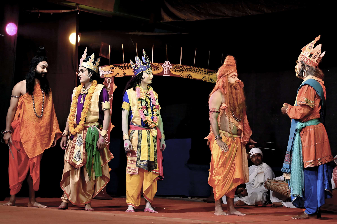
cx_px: 168
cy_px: 112
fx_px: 552
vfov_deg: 23.0
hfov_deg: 33.9
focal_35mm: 59
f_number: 4
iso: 3200
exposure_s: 1/320
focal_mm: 59
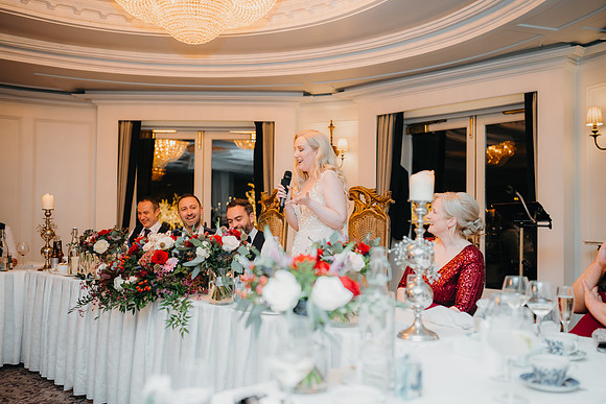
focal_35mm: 36
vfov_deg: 36.7
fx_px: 610
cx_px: 309
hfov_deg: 52.8
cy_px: 201
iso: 400
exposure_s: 1/200
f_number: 2
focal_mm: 35
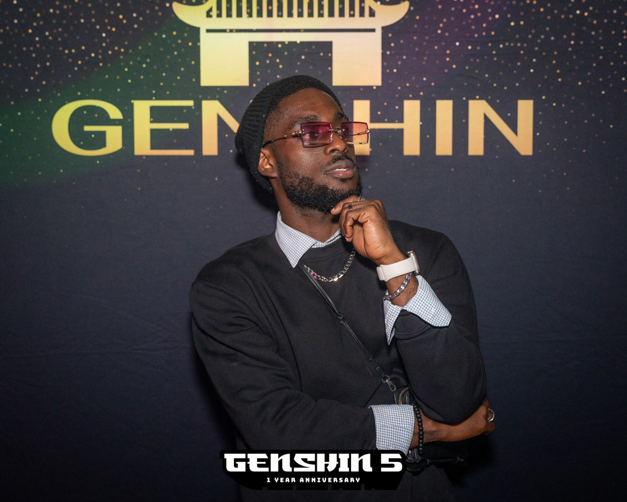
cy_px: 243
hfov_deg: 34.9
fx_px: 997
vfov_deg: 28.2
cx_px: 306
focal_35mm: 54
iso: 1250
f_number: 2.8
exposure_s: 1/125
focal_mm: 42.5
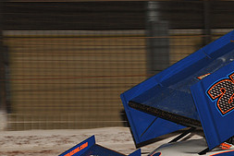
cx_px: 208
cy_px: 135
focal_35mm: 309
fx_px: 2010
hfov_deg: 6.7
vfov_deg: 4.5
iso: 640
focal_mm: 135
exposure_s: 1/320
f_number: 6.3
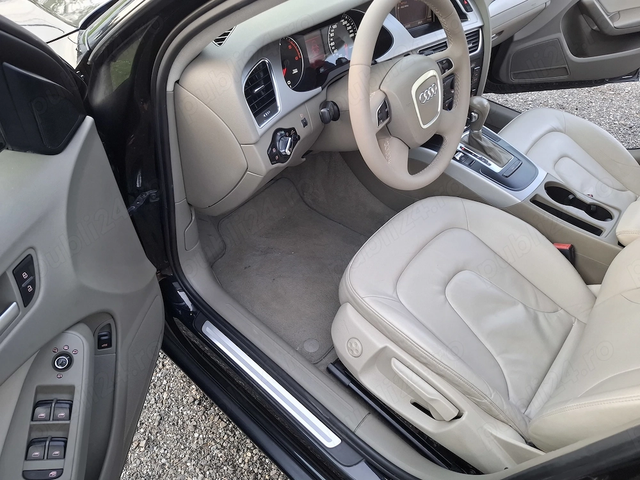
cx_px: 320
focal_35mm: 23
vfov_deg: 58.9
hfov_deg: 73.9
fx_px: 425
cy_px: 240
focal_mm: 5.54
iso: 250
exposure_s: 1/100
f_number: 1.8
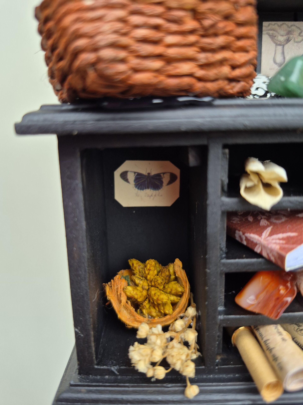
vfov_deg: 73.9
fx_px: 268
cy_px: 202
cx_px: 152
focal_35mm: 23
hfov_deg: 58.9
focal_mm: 5.4
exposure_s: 1/100
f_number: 1.8
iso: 200
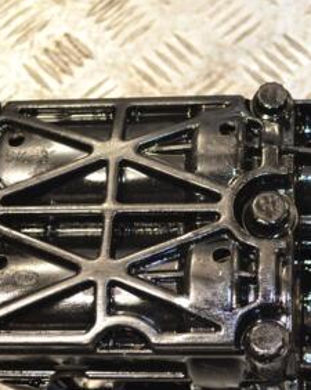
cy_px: 253
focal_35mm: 78
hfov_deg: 19.4
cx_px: 254
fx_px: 899
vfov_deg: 24.4
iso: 400
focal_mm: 26
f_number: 4.2
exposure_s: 1/80
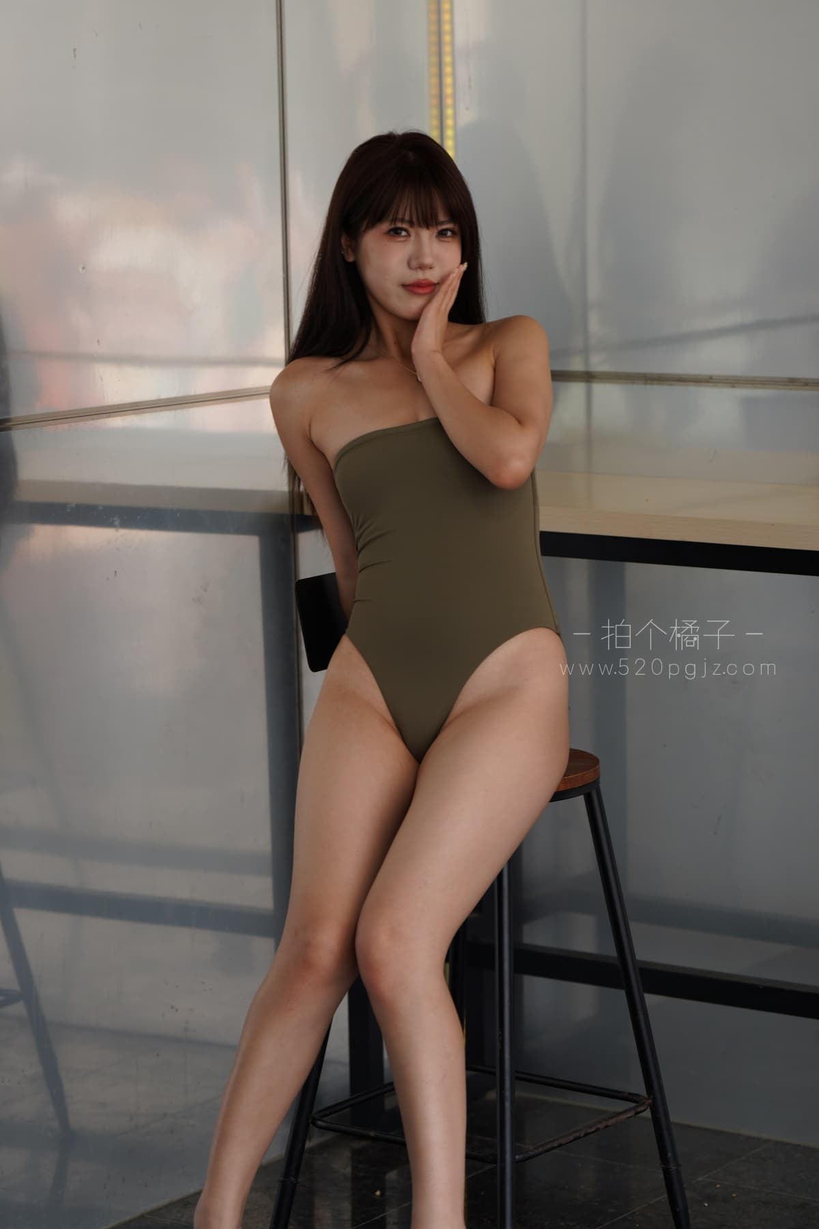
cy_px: 614
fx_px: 3583
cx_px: 410
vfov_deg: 19.5
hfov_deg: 13.0
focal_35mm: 105
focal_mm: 105
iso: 400
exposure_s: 1/320
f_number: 3.5
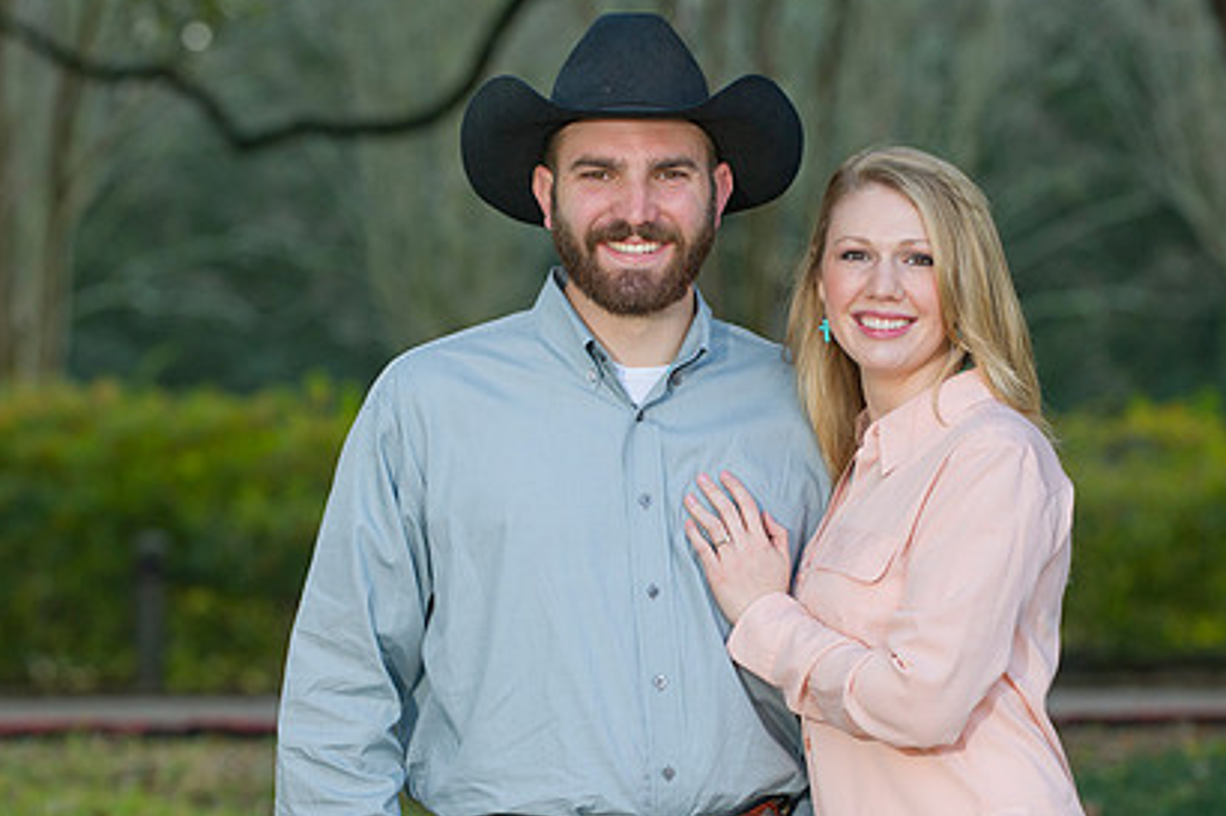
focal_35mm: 184
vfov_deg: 7.5
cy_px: 484
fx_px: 6263
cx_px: 661
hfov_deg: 11.2
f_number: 3.5
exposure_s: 1/320
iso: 250
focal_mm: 130
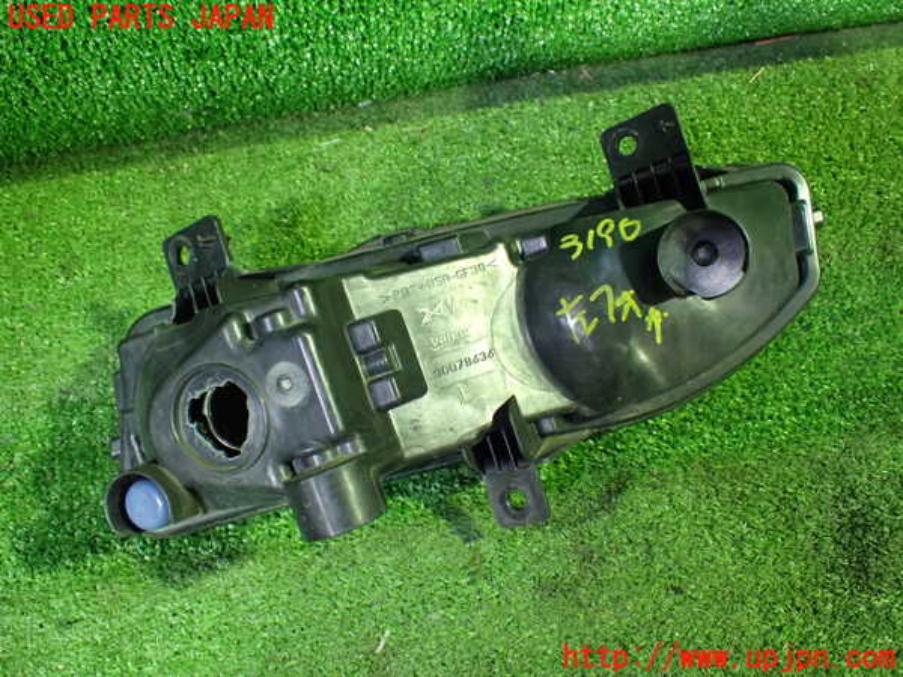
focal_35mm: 32
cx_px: 452
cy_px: 338
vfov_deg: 44.2
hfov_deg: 56.8
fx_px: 835
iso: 800
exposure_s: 1/30
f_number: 2.4
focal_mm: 5.79
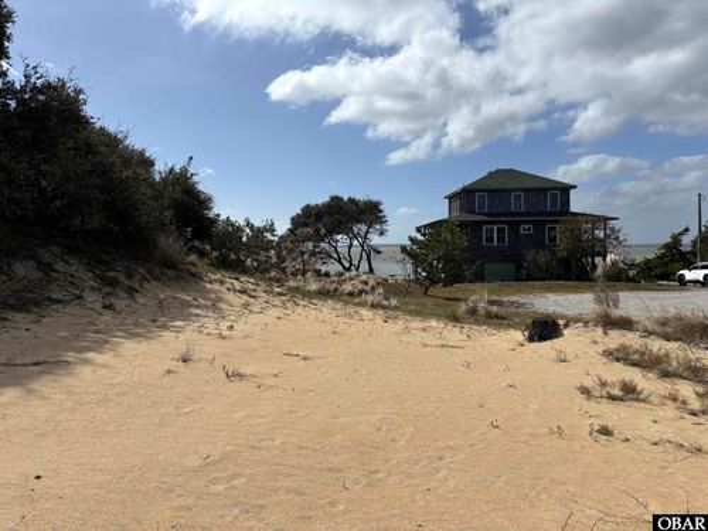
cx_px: 354
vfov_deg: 53.1
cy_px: 266
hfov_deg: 67.3
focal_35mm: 26
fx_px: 532
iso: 50
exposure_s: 1/8333
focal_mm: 5.96
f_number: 1.6
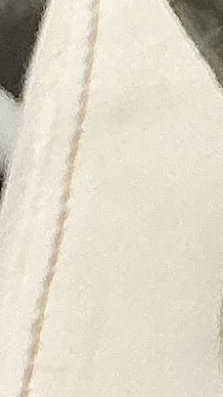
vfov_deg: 6.7
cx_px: 963
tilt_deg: -23.8
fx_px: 3305
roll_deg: -2.0
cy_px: -405
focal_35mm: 314
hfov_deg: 3.6
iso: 80
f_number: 1.8
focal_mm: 3
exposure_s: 1/50
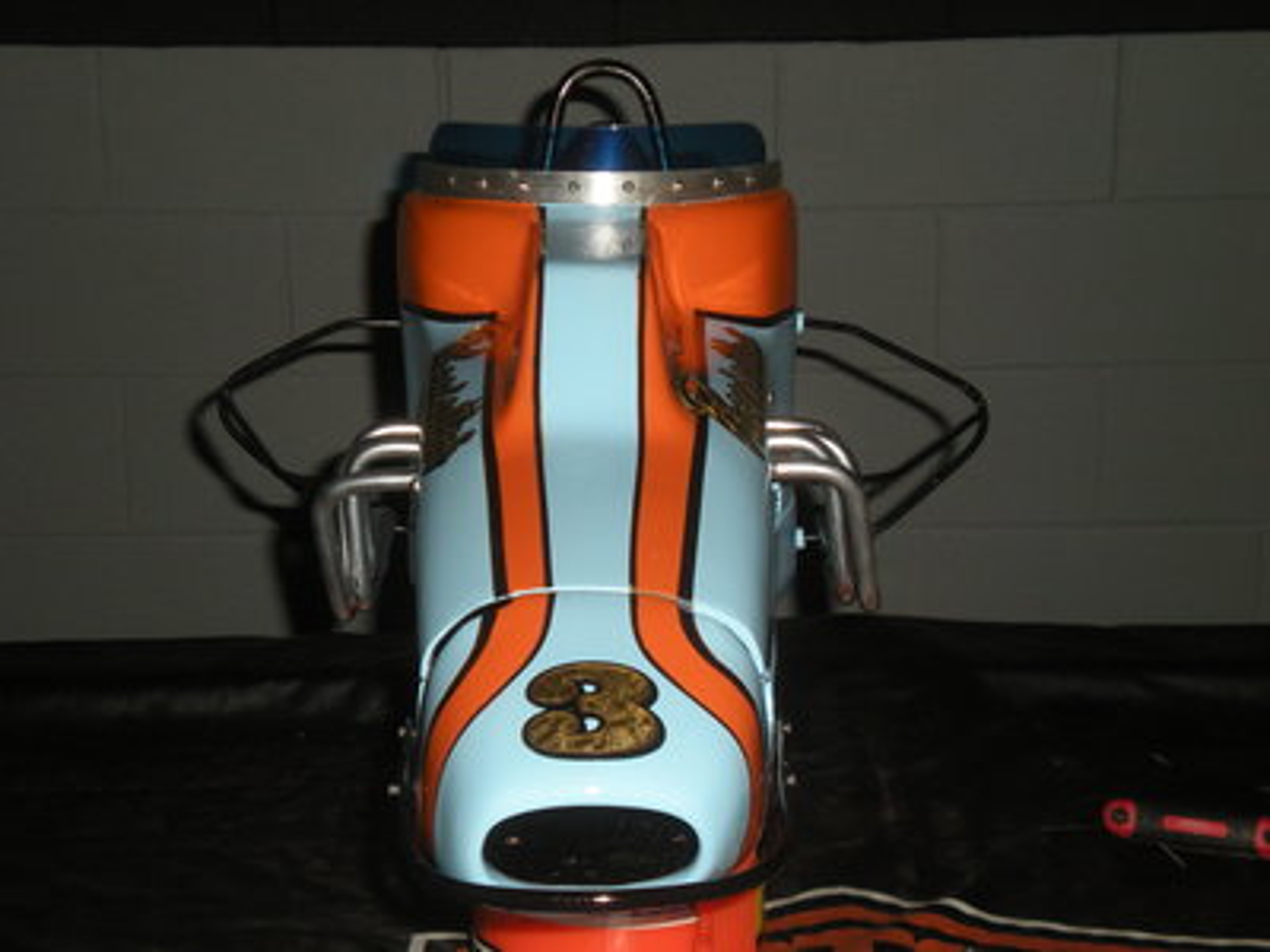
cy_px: 476
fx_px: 2715
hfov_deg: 26.3
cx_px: 635
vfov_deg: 19.9
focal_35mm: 74
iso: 173
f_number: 4.6
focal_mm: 12.3
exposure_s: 1/125
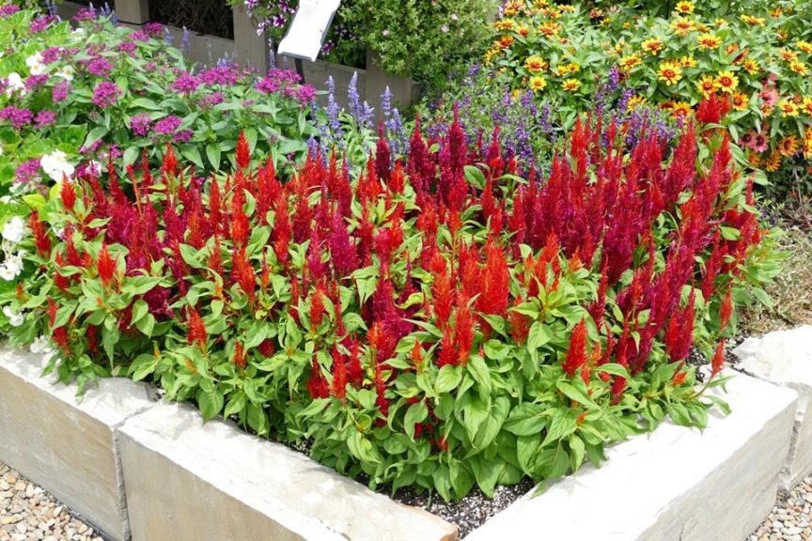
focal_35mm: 51
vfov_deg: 26.5
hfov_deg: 38.9
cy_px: 270
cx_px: 406
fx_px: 1150
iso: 125
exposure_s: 1/800
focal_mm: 18.77
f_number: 3.4
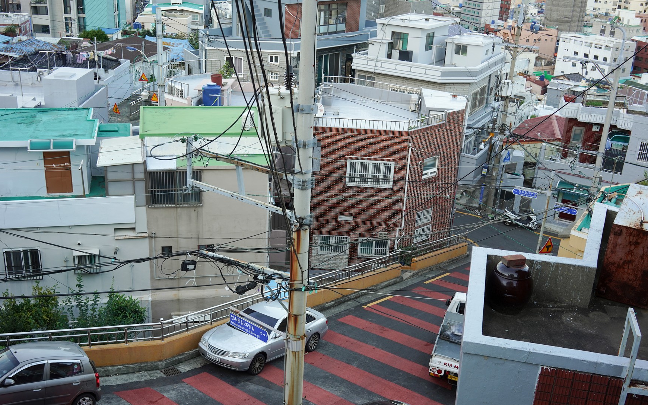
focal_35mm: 41
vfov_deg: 31.2
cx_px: 305
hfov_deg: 48.2
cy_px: 248
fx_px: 724
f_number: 7.1
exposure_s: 1/125
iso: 400
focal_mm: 35
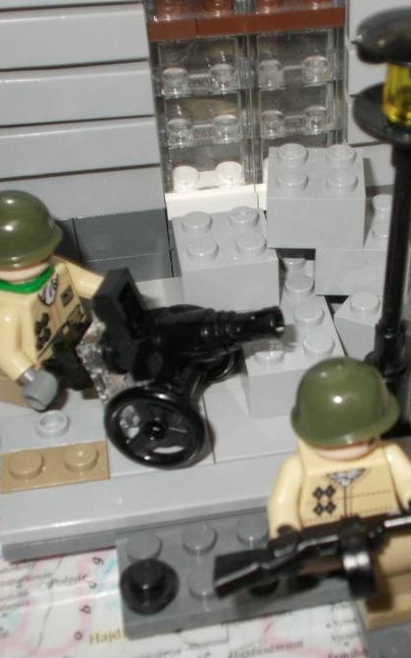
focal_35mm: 63
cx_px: 341
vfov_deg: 32.5
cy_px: 329
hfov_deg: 20.3
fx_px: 1130
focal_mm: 7.9
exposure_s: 1/30
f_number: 4.2
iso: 200
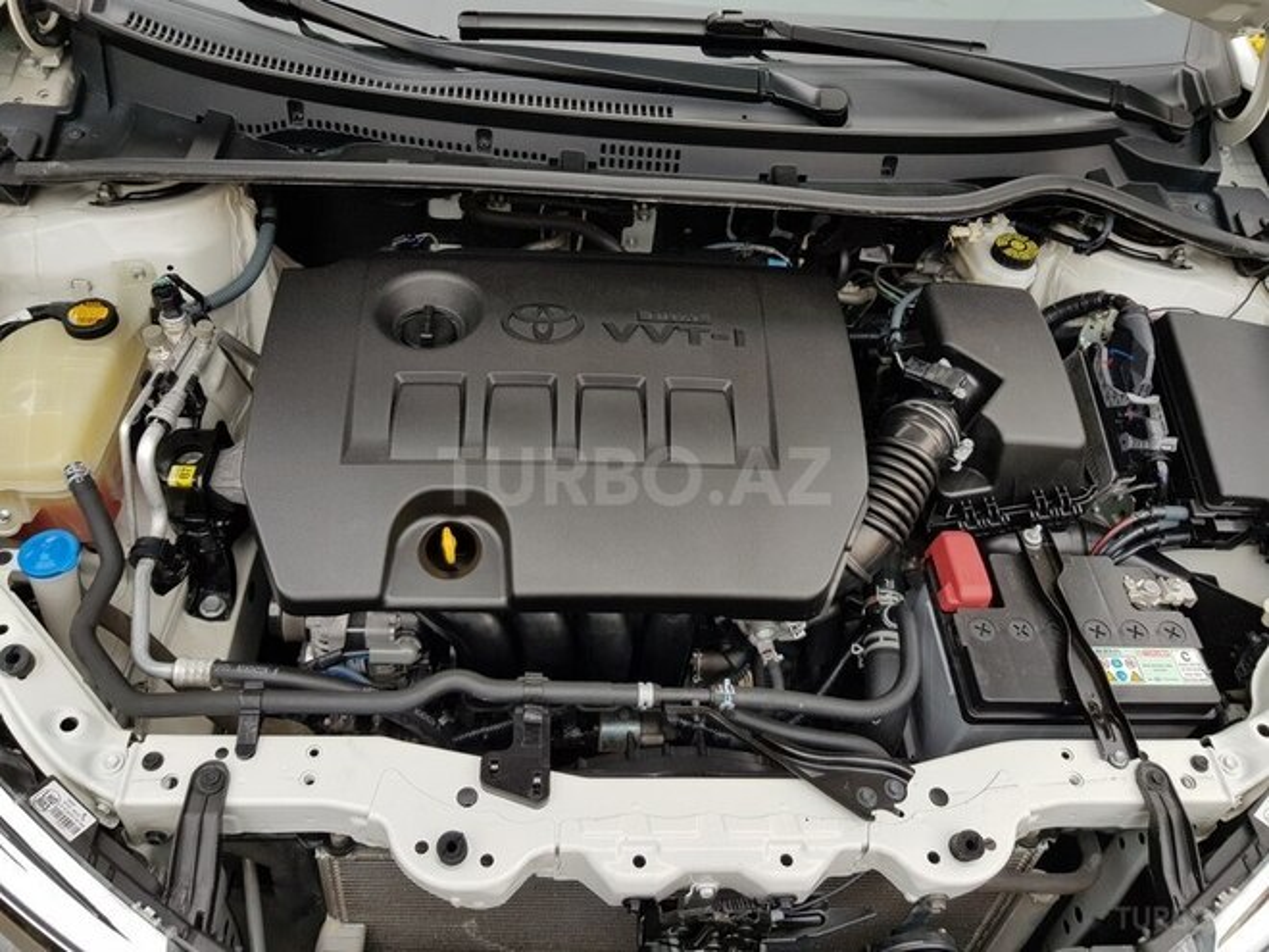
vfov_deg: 53.1
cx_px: 634
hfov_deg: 67.3
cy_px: 476
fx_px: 953
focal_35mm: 26
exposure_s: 1/146
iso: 40
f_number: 1.7
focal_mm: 4.2
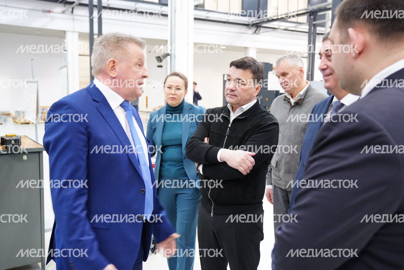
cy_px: 135
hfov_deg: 54.4
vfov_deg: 37.9
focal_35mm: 35
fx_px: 393
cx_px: 202
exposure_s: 1/80
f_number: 4
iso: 3200
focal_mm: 35
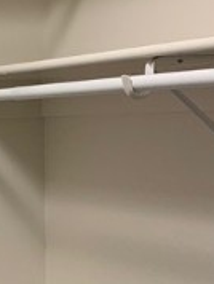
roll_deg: +1.4
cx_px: -97
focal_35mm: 112
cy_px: 262
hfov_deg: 12.6
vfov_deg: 17.3
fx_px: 921
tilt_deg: -6.2
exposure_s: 1/60
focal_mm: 4.25
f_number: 1.8
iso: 125
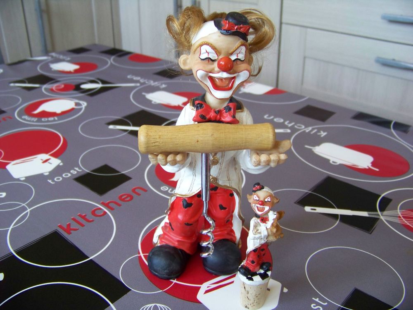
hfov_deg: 51.4
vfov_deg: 39.7
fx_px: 430
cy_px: 155
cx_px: 206
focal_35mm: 36
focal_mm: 5.85
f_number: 2.8
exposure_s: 1/30
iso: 197
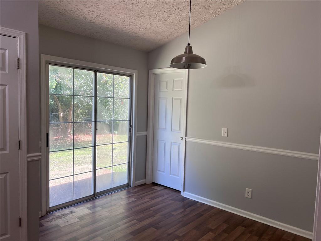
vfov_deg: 53.1
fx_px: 241
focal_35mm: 26
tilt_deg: -4.9
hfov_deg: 67.3
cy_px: 120
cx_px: 160
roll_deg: -1.5
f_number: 1.5
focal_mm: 5.7
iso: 64
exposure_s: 1/141
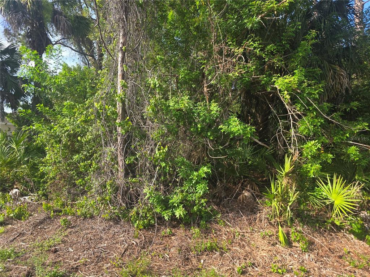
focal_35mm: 23
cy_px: 138
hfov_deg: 73.9
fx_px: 246
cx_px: 185
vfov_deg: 58.9
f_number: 1.7
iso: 80
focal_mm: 6.3
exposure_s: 1/1212
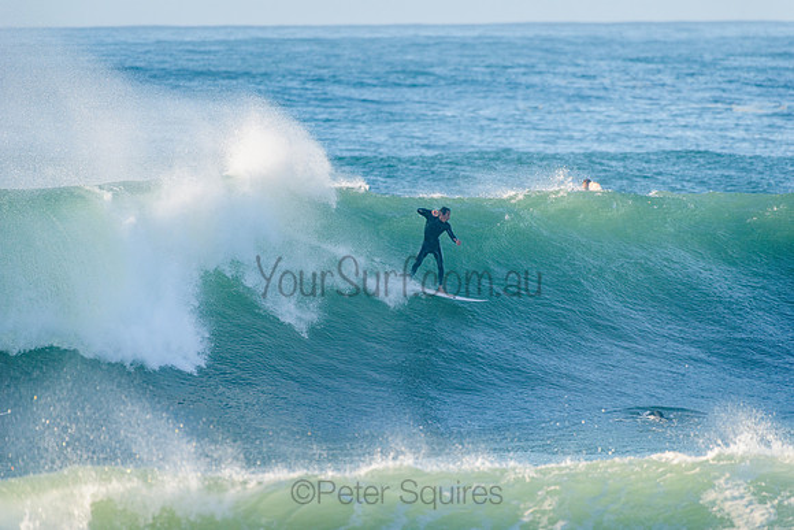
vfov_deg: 2.8
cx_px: 397
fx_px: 11030
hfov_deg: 4.1
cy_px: 265
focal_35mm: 500
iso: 360
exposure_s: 1/1600
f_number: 5.6
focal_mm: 500
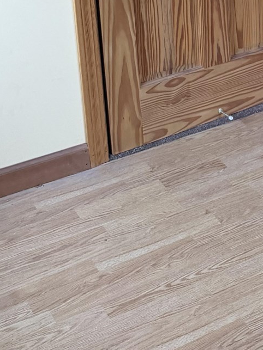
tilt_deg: -16.0
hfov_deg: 15.3
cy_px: -94
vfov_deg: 20.9
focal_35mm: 86
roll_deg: -1.9
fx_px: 871
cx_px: 444
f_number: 1.78
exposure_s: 1/107
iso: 200
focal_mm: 6.76
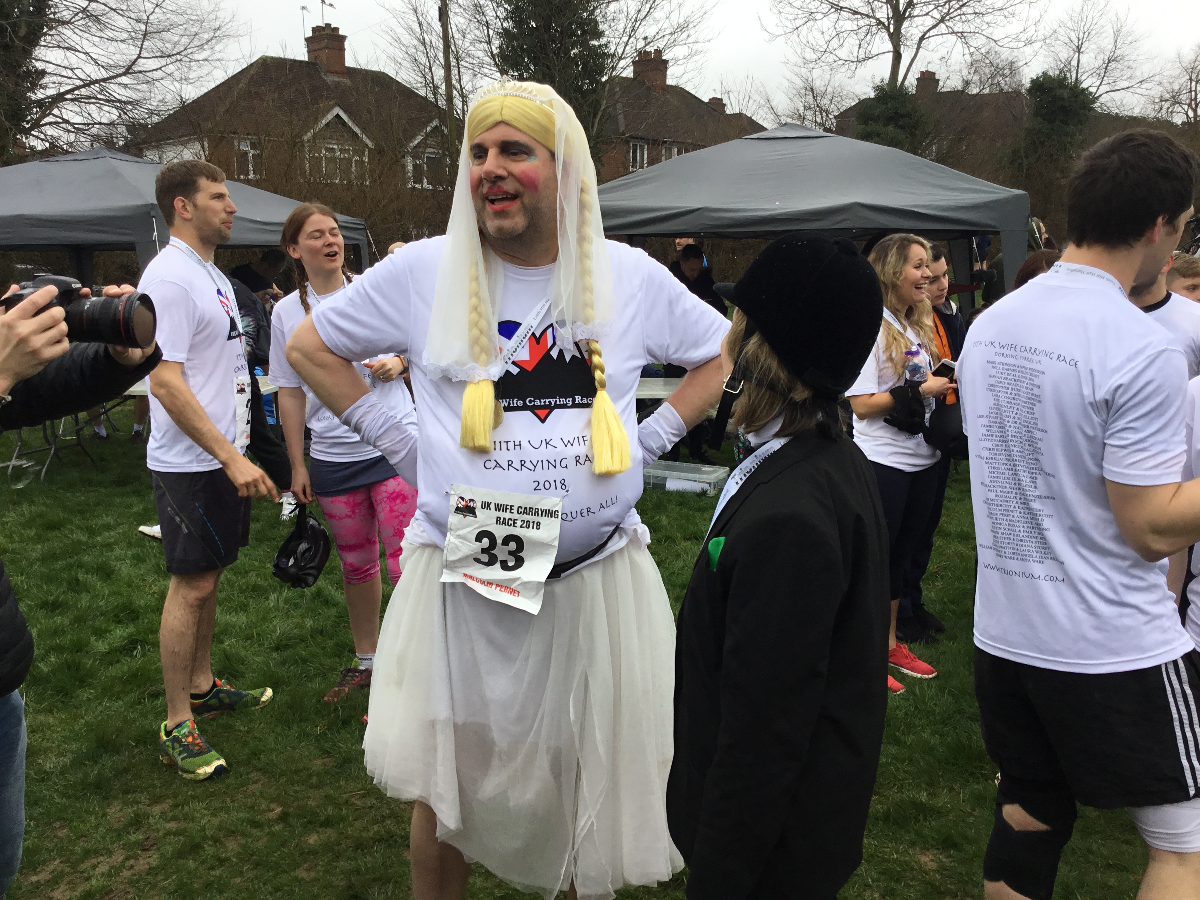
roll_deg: -0.3
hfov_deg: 58.4
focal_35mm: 31
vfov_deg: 45.4
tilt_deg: -9.9
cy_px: 450
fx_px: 1075
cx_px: 600
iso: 25
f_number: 2.4
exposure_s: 1/241
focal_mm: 3.3
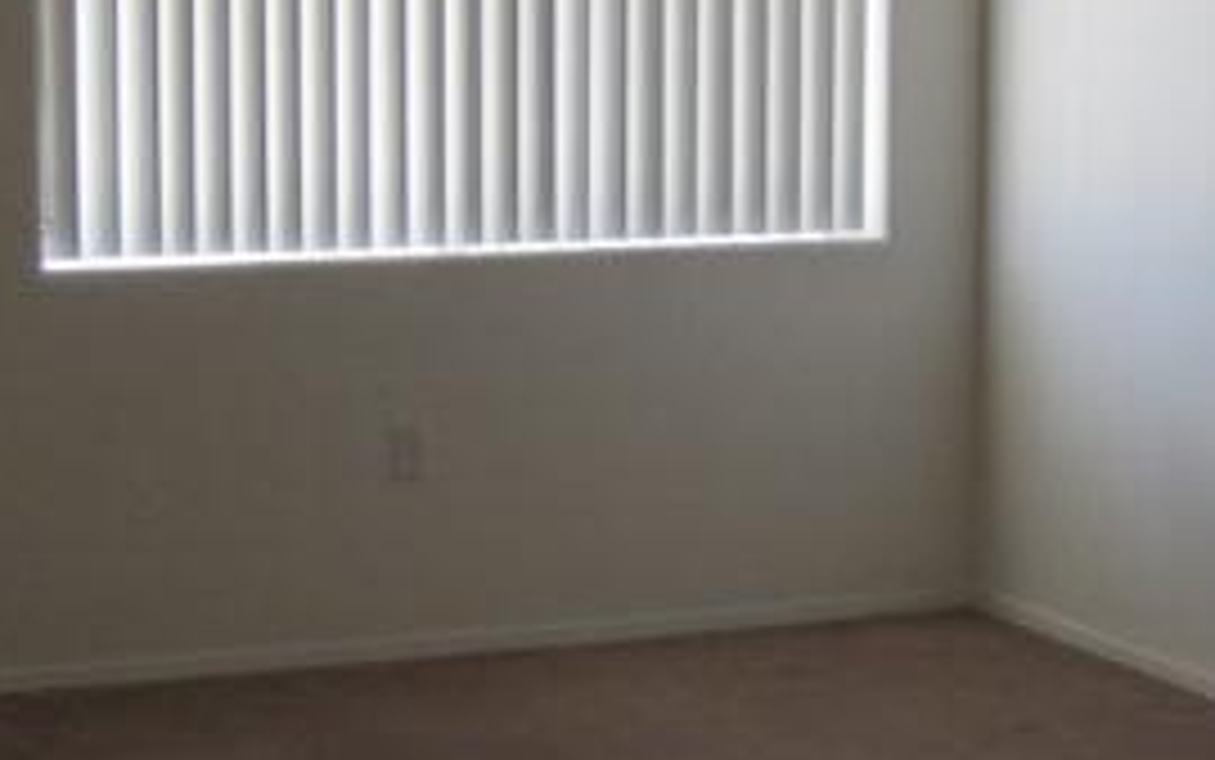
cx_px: 846
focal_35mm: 88
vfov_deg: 14.9
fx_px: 2915
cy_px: 450
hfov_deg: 23.4
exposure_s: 1/60.1
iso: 200
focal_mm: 7.5
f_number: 2.8
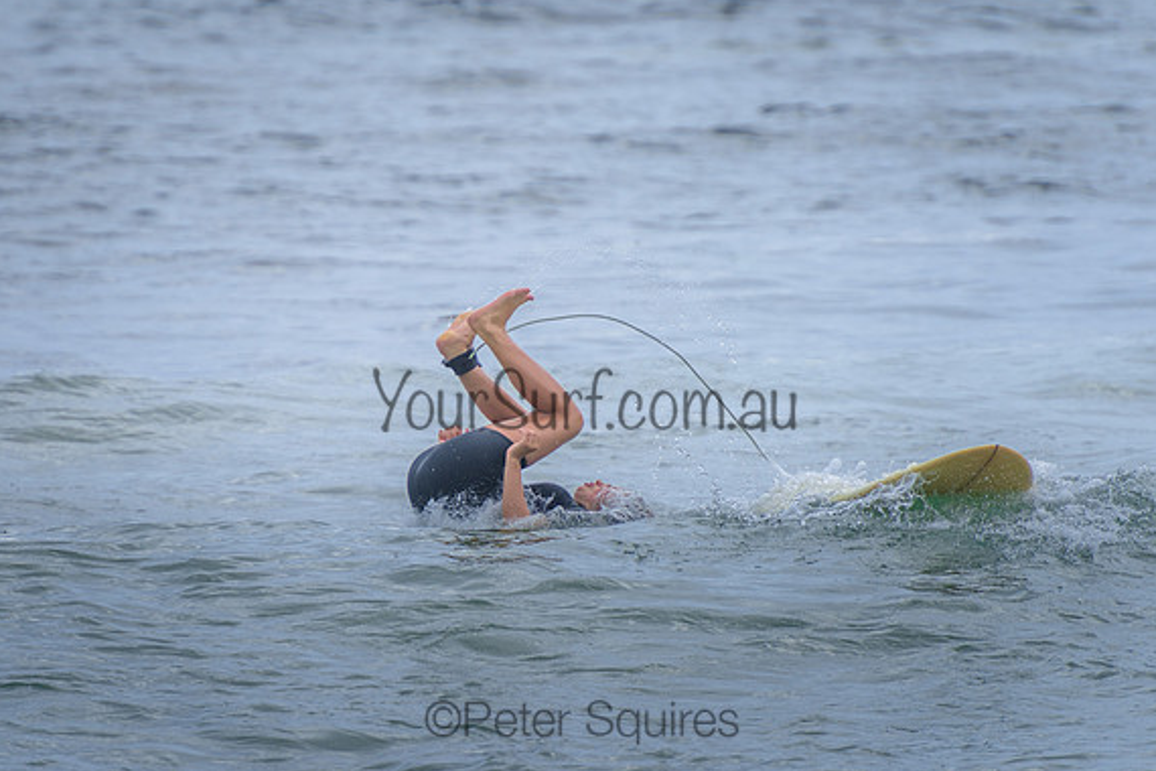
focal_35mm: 499
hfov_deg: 4.1
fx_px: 16022
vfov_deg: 2.8
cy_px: 294
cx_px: 449
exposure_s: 1/1600
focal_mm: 400
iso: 200
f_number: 5.6
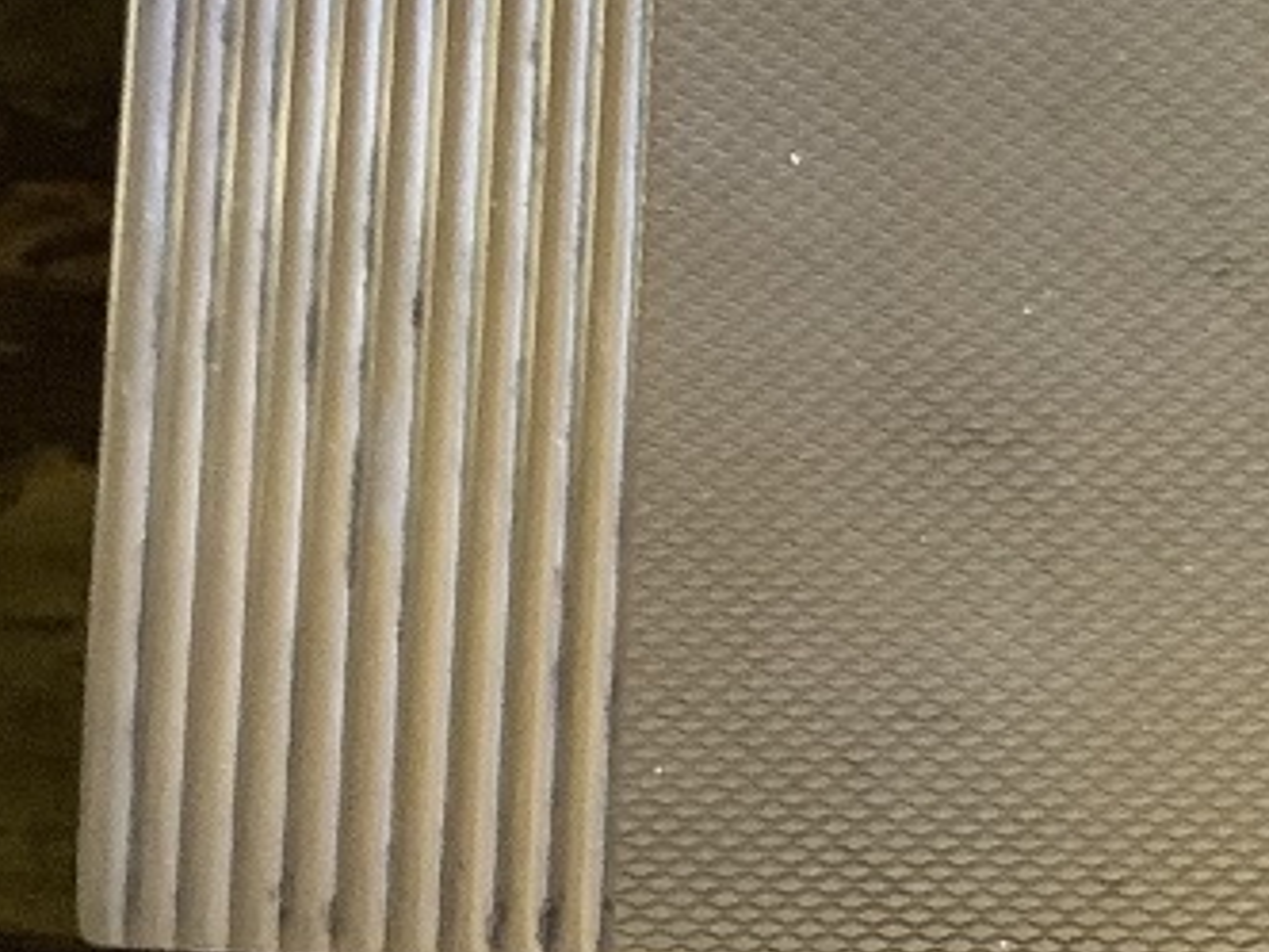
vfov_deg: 13.0
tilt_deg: -80.3
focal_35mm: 112
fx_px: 4106
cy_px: -103
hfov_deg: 16.4
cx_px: 1758
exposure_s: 1/40
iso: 400
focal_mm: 3.3
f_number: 2.4
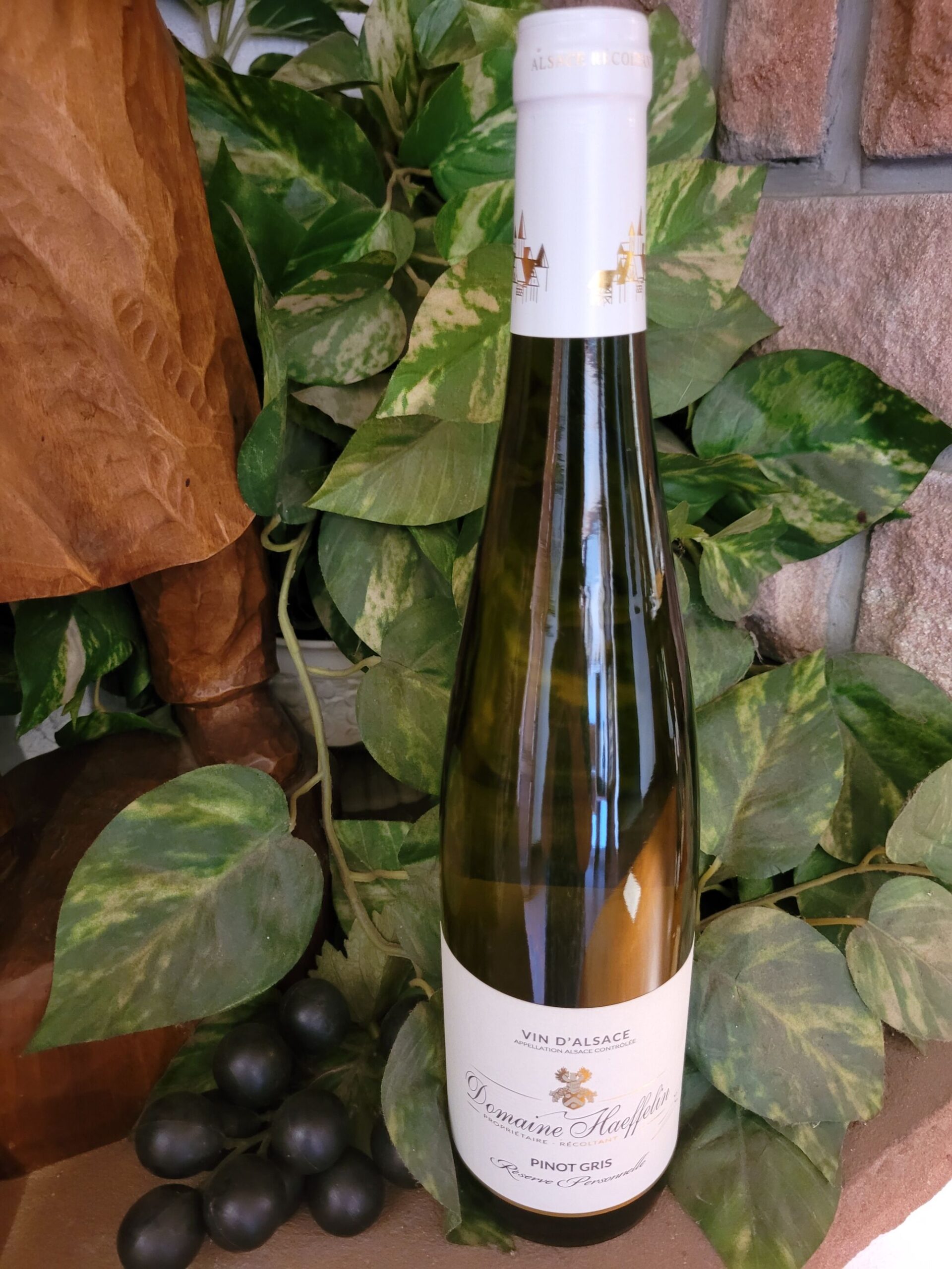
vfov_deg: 67.3
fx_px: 953
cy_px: 634
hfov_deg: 53.1
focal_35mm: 26
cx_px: 476
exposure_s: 1/50
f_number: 1.8
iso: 800
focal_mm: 5.4
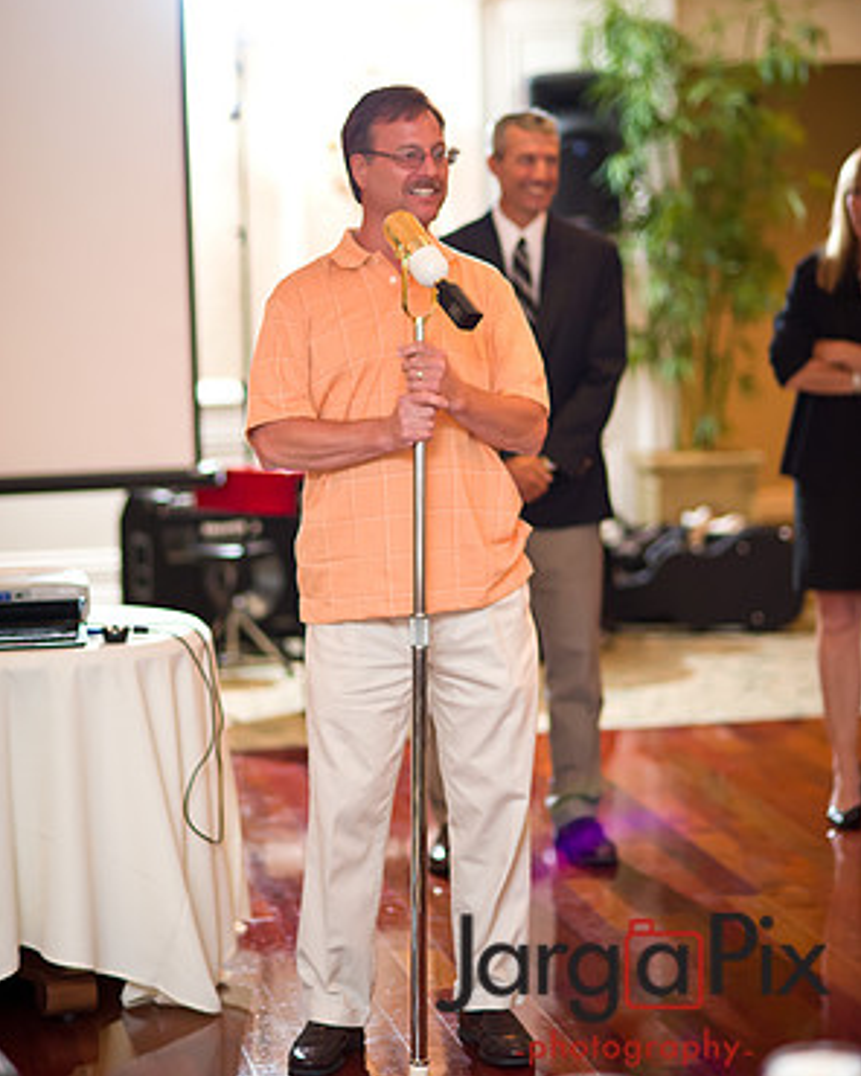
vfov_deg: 19.7
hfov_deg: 15.9
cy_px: 454
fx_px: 3090
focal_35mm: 97
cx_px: 429
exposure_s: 1/250
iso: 1600
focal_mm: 85
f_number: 1.8
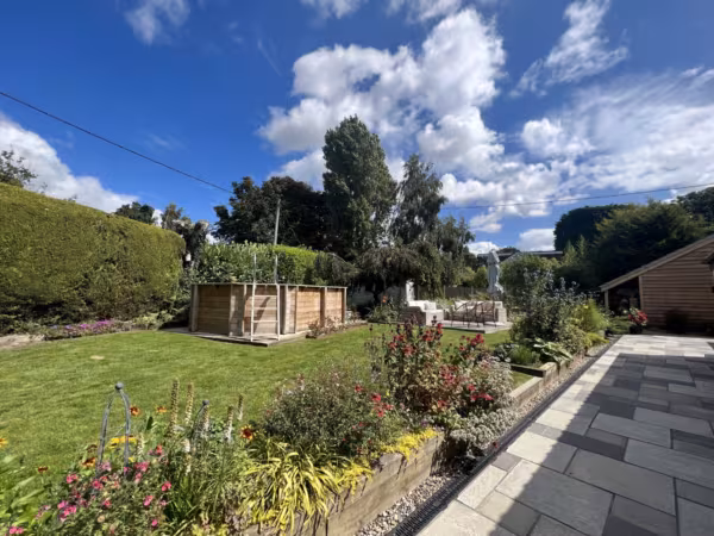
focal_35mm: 13
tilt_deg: +5.1
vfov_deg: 89.9
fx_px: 268
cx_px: 357
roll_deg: -0.9
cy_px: 268
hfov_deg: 106.2
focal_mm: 1.57
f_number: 1.8
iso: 32
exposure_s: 1/1220
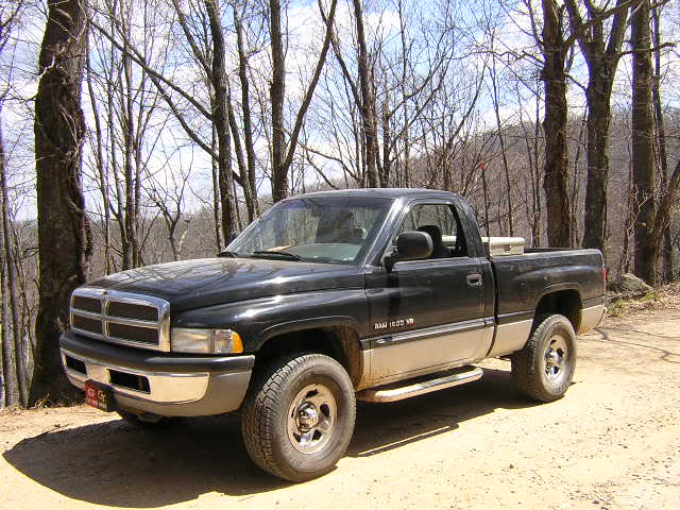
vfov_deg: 39.7
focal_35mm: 36
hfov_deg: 51.4
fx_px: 707
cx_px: 340
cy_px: 255
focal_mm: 4.7
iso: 100
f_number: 5.2
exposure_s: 1/149
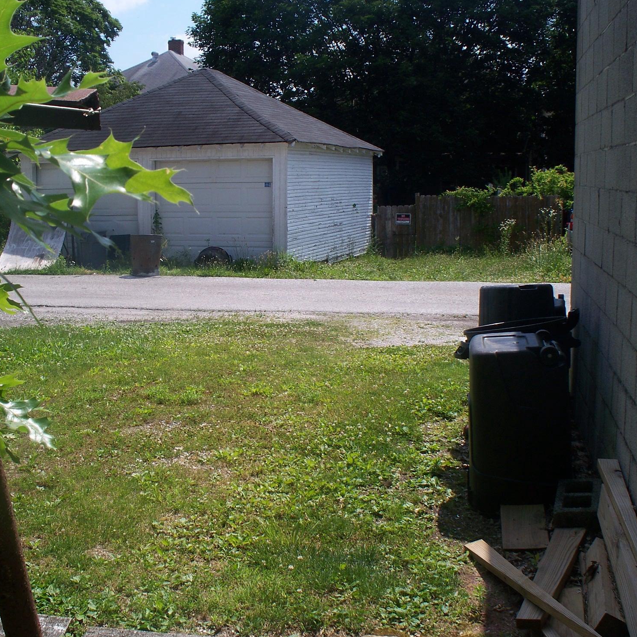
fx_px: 916
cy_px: 317
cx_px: 298
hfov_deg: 38.3
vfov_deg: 38.3
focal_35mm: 44
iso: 80
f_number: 5
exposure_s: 1/500
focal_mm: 7.54
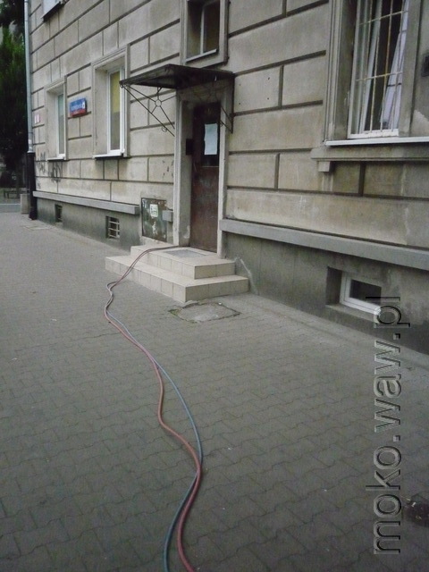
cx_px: 214
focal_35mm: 32
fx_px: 529
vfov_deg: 56.8
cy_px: 286
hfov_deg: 44.2
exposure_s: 1/800
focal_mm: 5.2
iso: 1600
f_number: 6.3
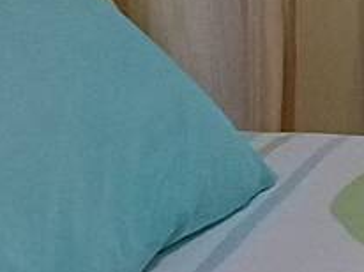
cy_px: -189
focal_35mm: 112
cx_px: 507
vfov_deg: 12.3
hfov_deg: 16.4
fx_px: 1176
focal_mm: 1.64
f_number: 2.2
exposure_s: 1/40
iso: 200
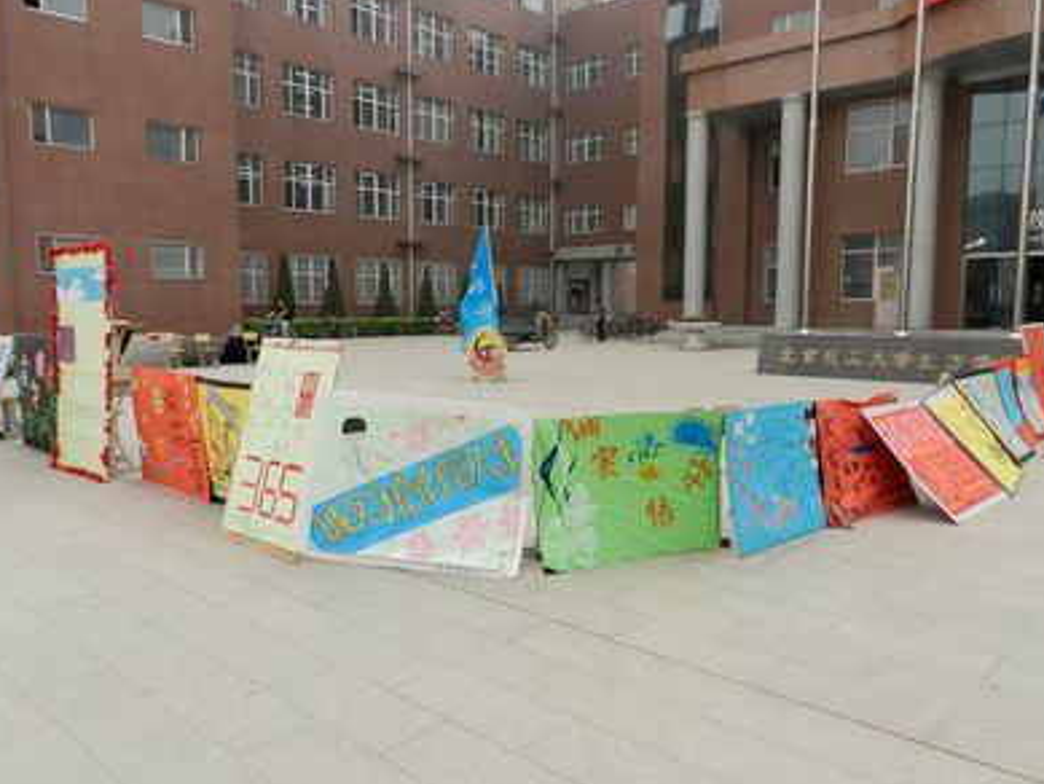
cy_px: 391
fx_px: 815
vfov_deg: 51.4
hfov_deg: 65.3
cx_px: 491
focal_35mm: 27
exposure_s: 1/800
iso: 160
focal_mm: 4.5
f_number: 3.5
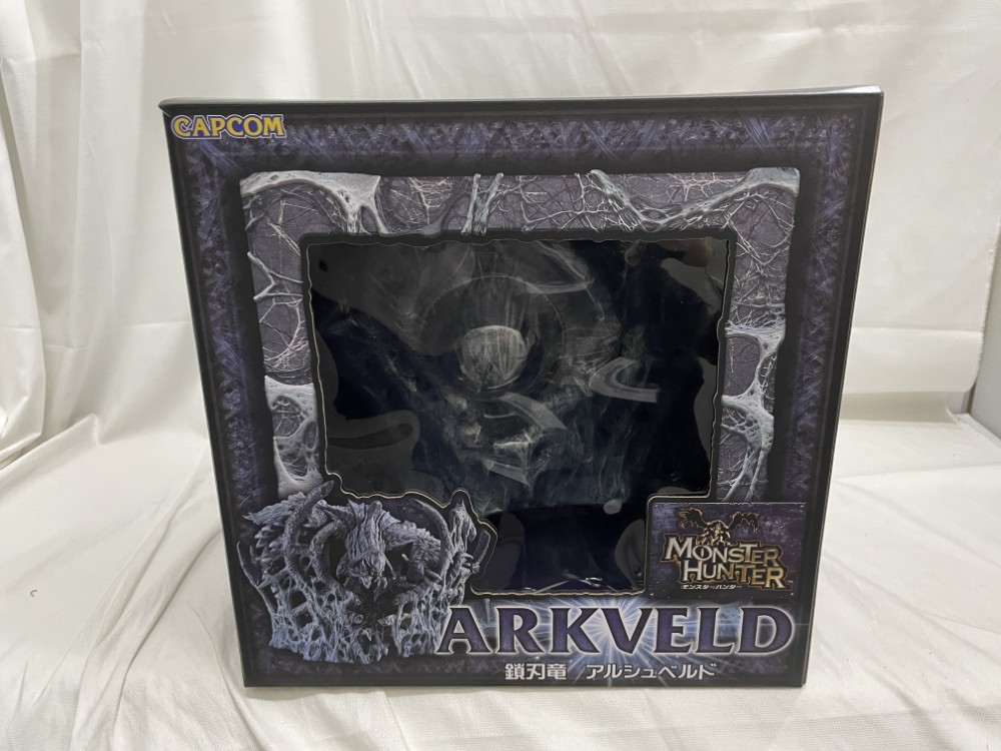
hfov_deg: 67.3
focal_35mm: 26
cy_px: 376
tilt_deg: -19.8
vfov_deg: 53.1
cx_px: 500
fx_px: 752
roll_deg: +1.8
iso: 160
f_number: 1.6
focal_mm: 4.2
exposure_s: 1/50
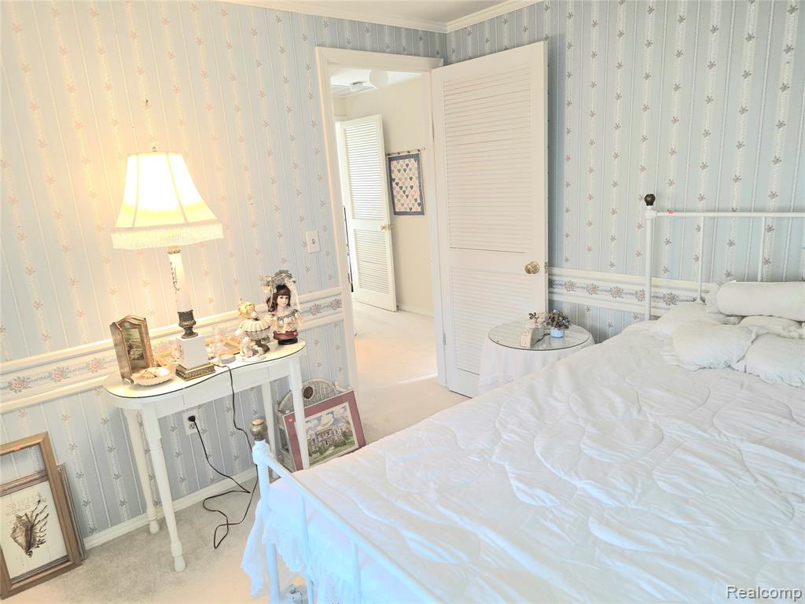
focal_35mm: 23
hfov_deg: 73.9
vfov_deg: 58.9
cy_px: 302
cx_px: 402
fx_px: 535
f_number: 1.7
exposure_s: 1/60.2
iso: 64
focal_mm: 6.3
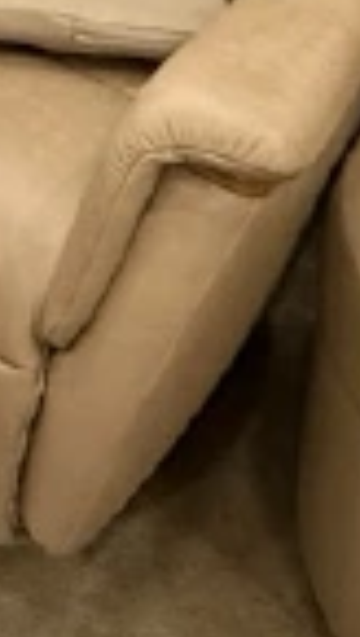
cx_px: -119
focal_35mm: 84
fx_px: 1420
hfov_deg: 13.9
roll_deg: +0.0
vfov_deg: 19.6
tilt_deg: -15.9
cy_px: -470
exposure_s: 1/60
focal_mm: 2.22
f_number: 2.2
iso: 500
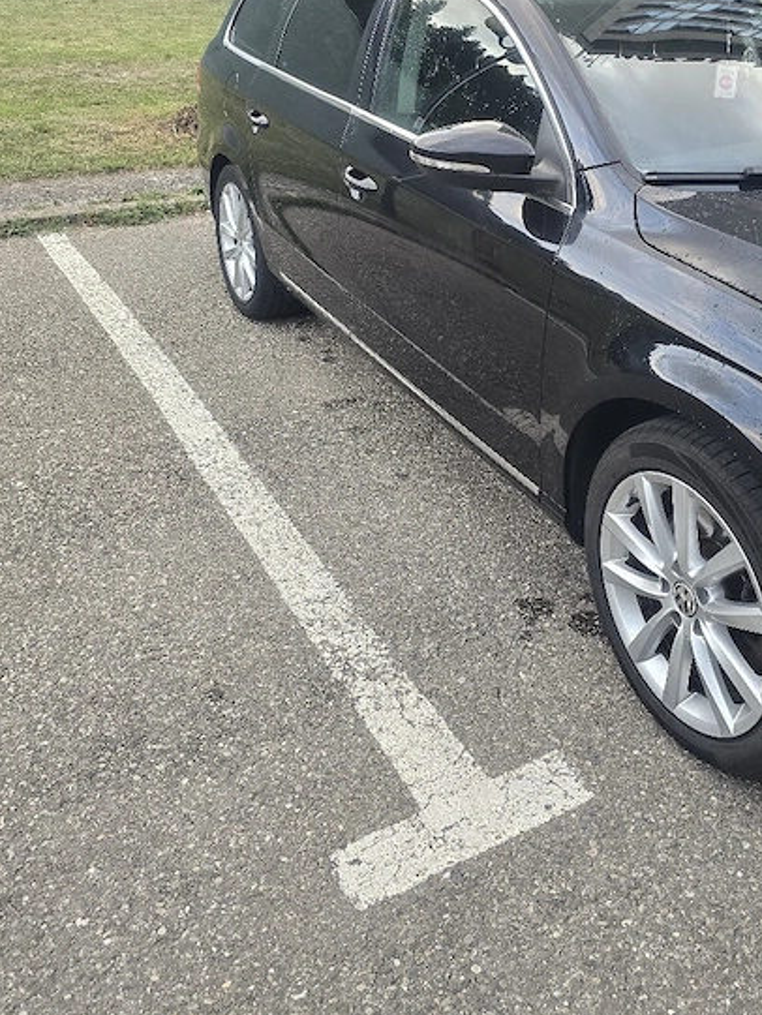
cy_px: 308
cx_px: 516
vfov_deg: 52.5
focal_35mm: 34
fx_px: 998
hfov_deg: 41.2
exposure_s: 1/182
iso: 160
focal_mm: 6.3
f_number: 1.7
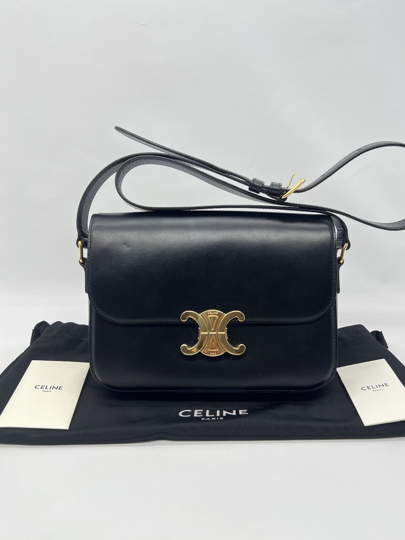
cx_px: 210
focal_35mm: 28
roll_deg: -0.2
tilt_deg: -16.4
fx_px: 437
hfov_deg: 49.7
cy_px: 259
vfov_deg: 63.4
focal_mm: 5.7
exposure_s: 1/171
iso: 40
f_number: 1.5
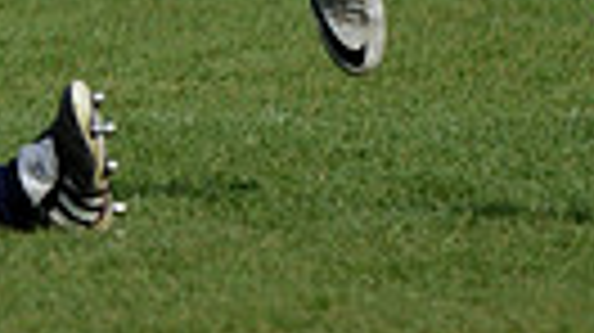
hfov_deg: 2.4
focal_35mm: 901
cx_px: -202
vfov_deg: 1.3
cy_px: -466
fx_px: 14180
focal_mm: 195
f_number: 2.8
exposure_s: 1/2000
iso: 250
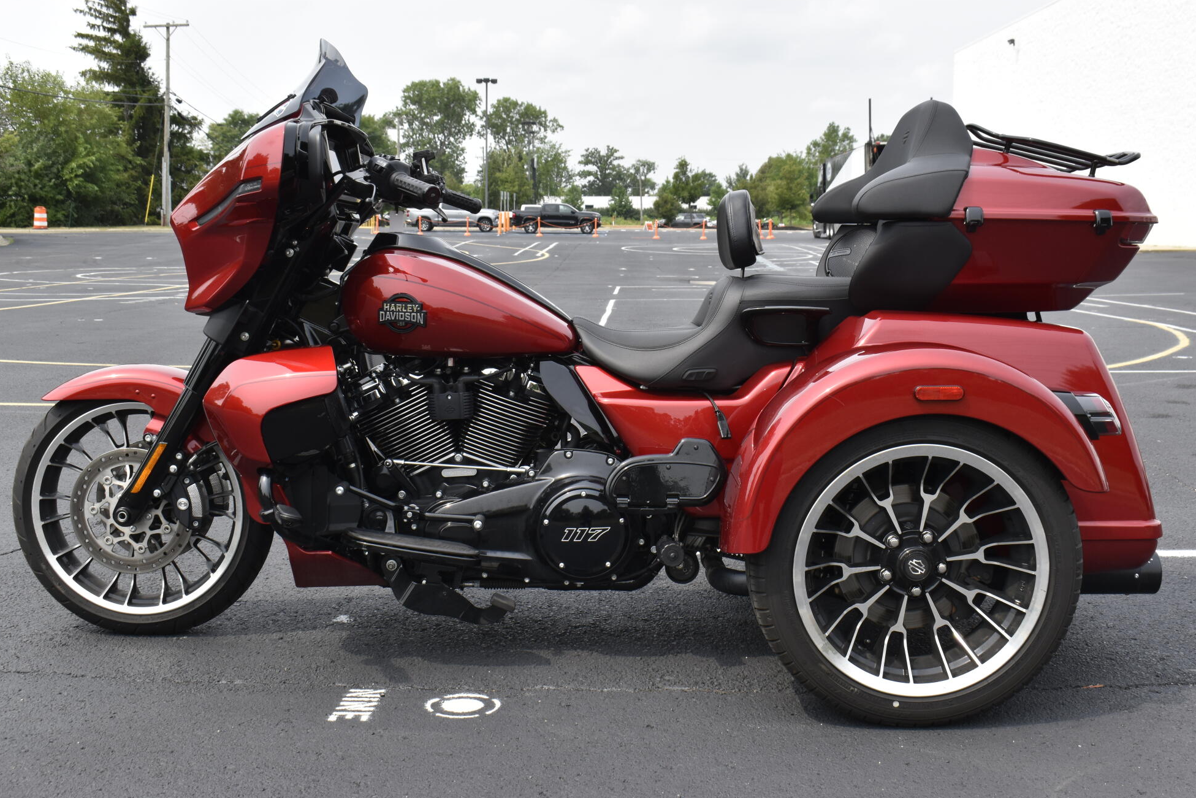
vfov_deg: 32.3
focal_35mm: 42
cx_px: 604
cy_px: 405
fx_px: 1379
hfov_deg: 46.9
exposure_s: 1/400
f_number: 10
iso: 400
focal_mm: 27
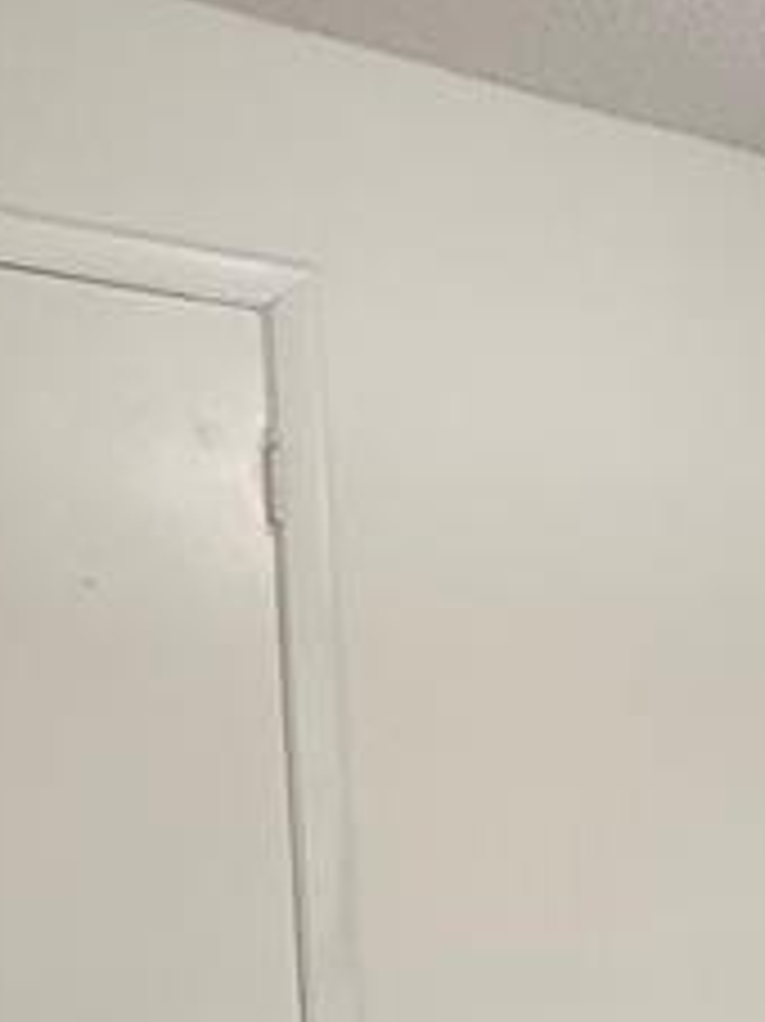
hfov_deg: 14.9
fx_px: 2183
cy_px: 1076
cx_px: 1670
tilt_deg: -5.6
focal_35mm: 74
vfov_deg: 24.8
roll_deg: -1.2
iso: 160
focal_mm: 2.22
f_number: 2.2
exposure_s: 1/120
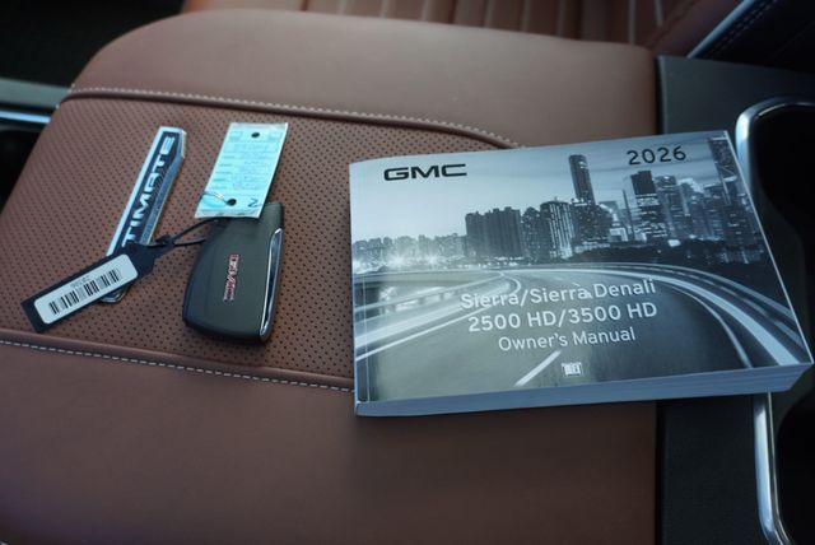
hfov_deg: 61.9
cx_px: 408
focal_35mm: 30
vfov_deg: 43.7
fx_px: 680
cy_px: 272
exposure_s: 1/60
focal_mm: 20
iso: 125
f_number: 4
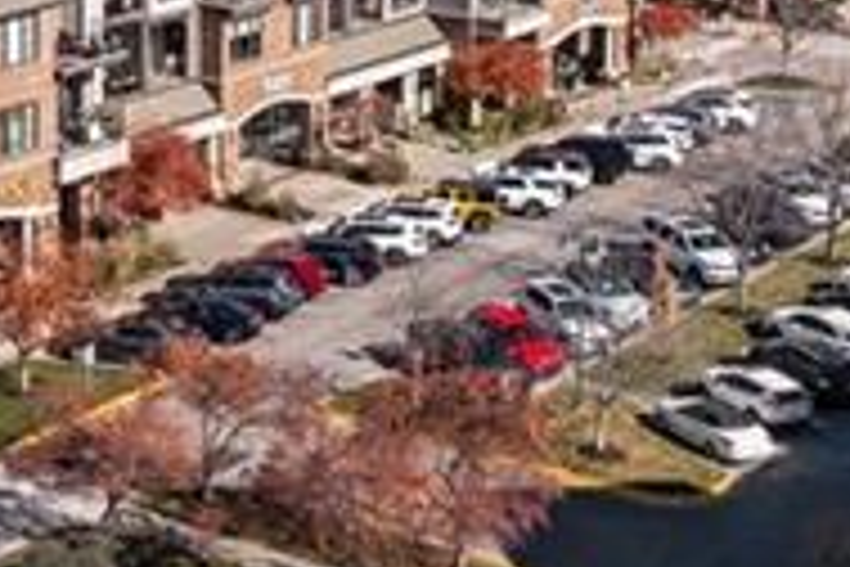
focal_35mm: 119
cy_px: -155
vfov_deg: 11.2
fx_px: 2810
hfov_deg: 16.6
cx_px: -121
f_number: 2.8
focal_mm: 8.38
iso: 100
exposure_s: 1/2000
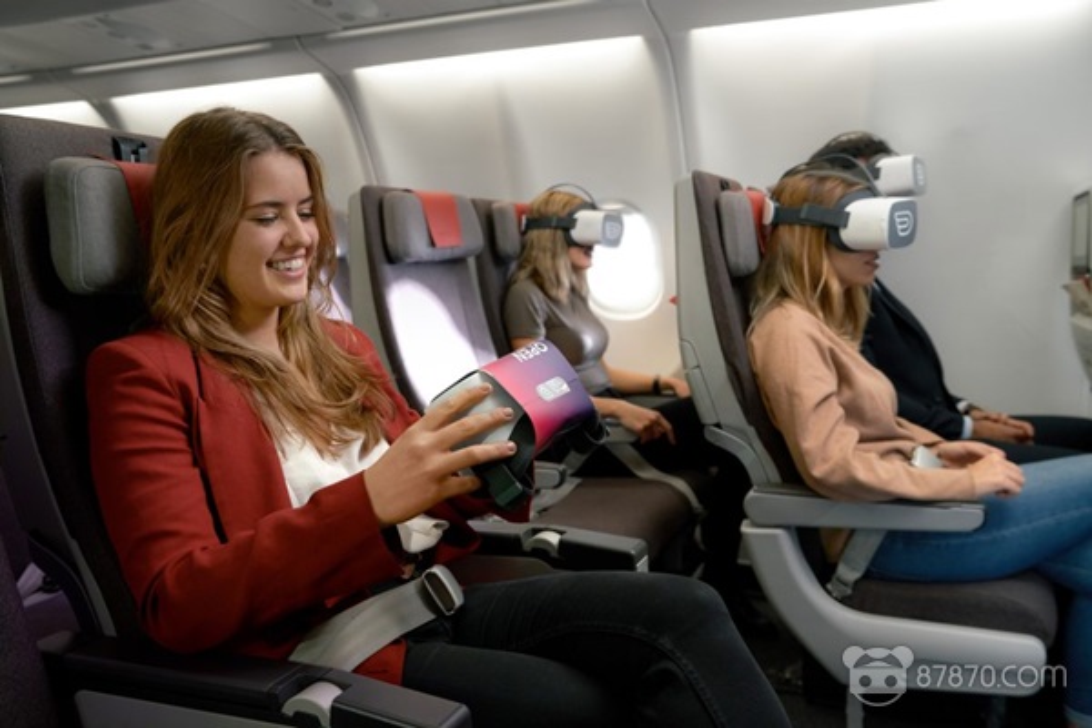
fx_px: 880
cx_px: 546
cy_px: 364
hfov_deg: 63.7
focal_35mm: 29
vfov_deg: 45.0
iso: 800
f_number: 4.5
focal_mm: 29
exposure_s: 1/80
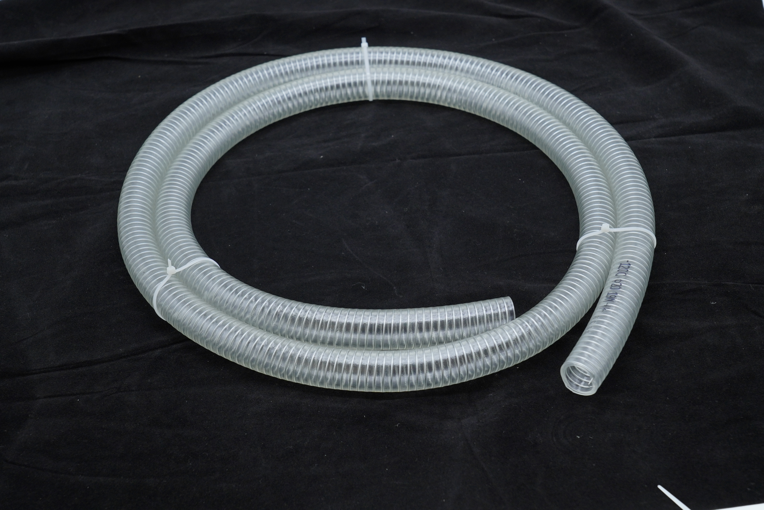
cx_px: 382
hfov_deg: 33.9
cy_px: 255
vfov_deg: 23.0
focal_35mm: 59
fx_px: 1252
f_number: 9
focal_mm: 59
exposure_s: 1/100
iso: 640
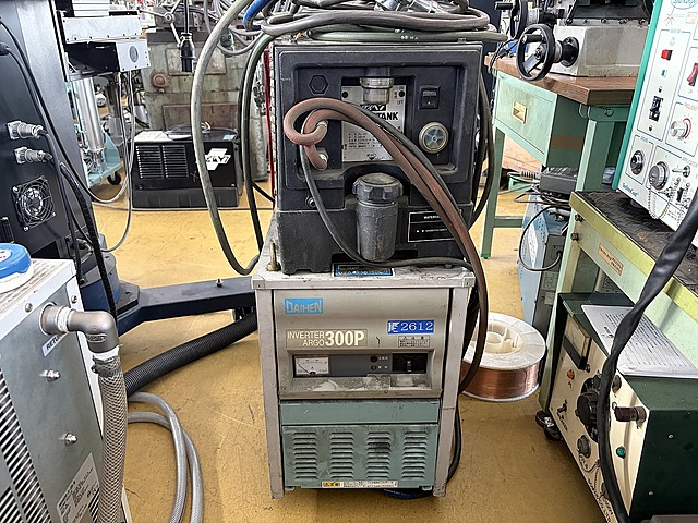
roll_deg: +0.1
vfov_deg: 53.1
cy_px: 262
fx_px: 524
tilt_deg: -23.4
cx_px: 349
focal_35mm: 26
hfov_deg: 67.3
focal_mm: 5.96
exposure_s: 1/60
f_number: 1.6
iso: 250
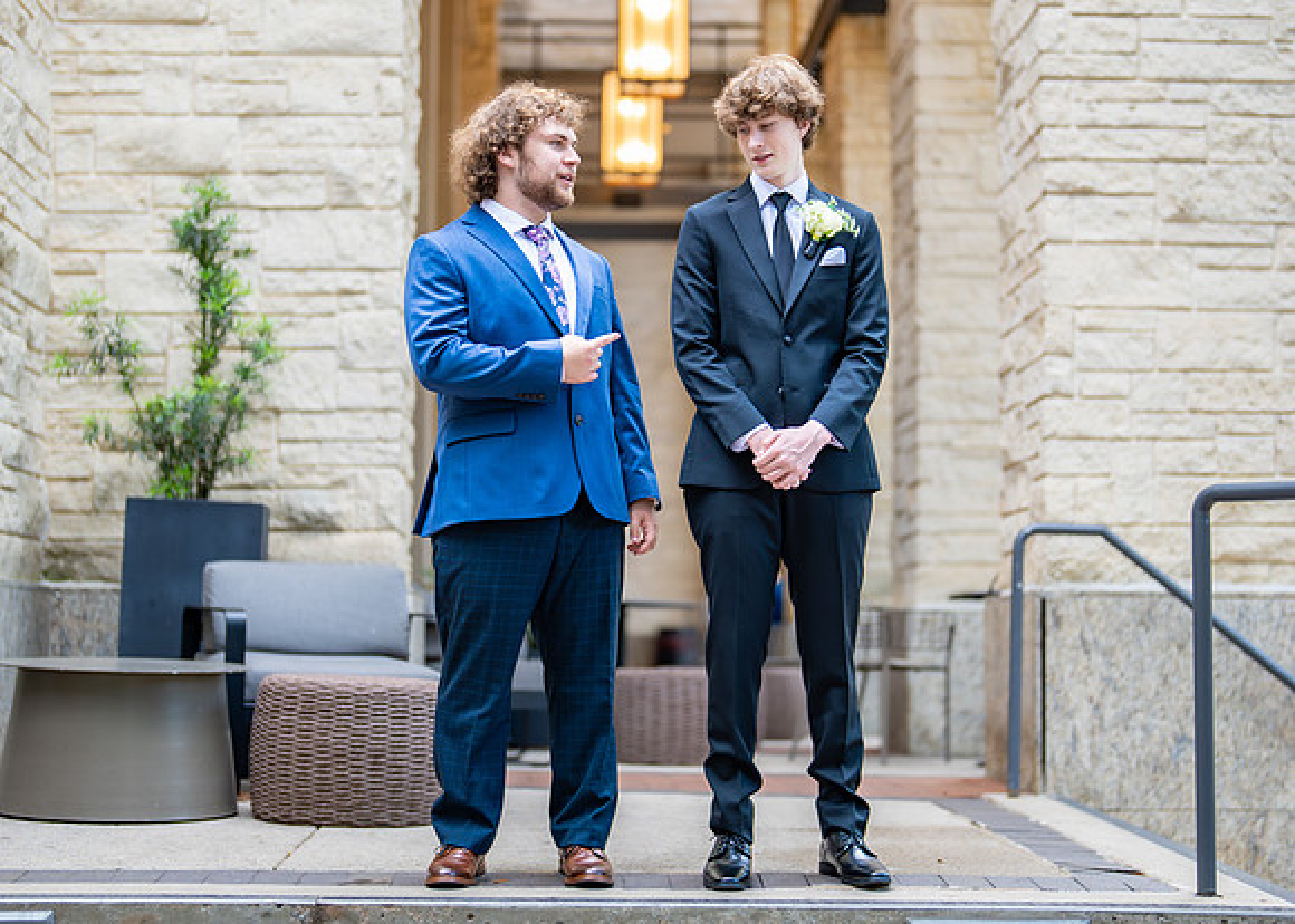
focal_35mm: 68
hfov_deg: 29.1
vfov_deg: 21.0
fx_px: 2495
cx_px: 669
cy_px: 427
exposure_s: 1/500
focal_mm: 50
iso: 250
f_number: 1.2
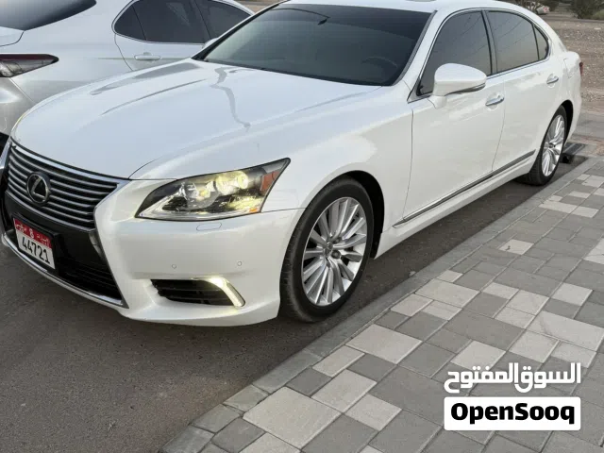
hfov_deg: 71.6
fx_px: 419
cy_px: 226
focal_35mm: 24
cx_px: 302
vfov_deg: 56.8
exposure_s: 1/121
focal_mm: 6.76
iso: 80
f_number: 1.78
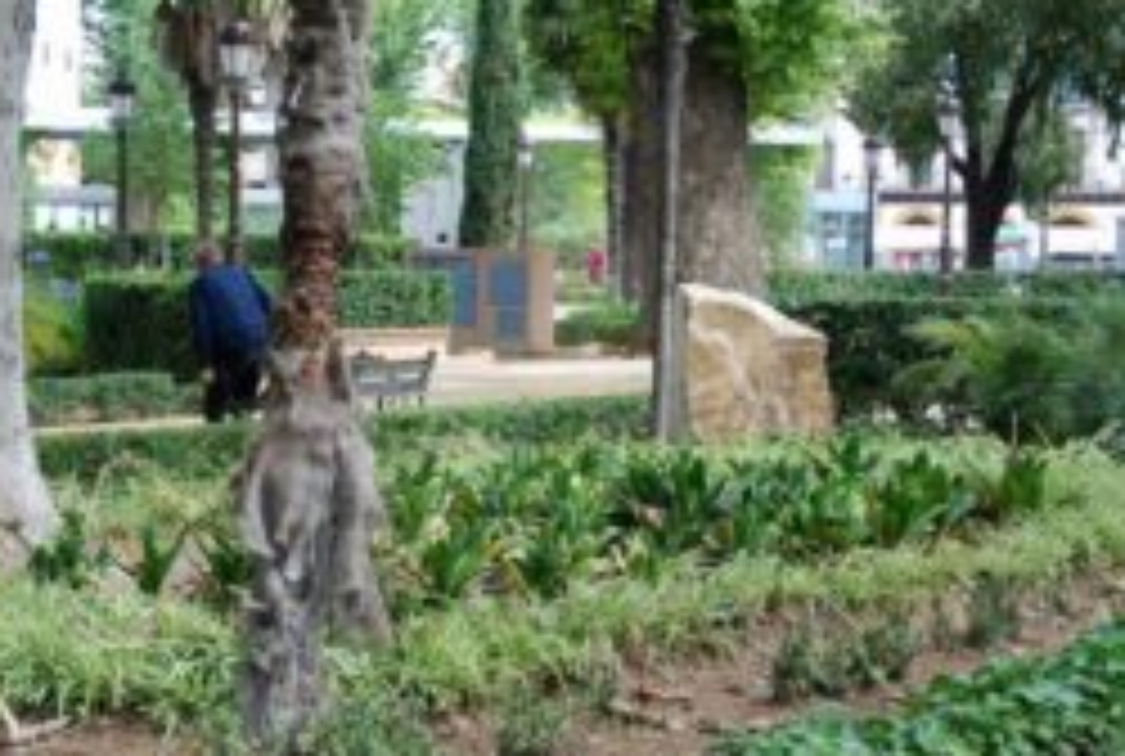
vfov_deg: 15.8
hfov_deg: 23.3
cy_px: 430
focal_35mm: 87
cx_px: 418
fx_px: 2725
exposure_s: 1/100
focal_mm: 29
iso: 200
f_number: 5
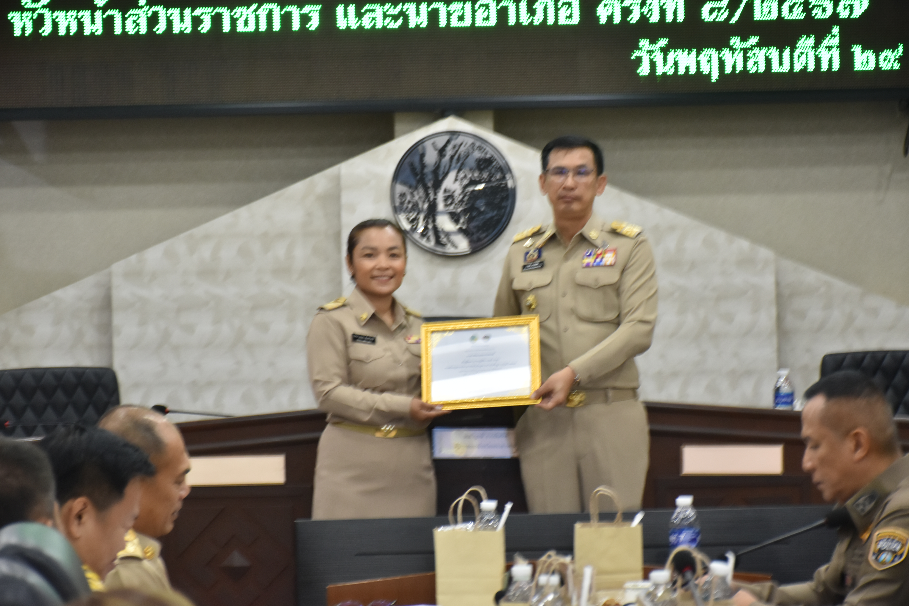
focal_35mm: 120
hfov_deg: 17.1
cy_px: 303
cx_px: 454
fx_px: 3030
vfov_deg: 11.4
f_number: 5.3
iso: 800
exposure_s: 1/25
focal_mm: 80
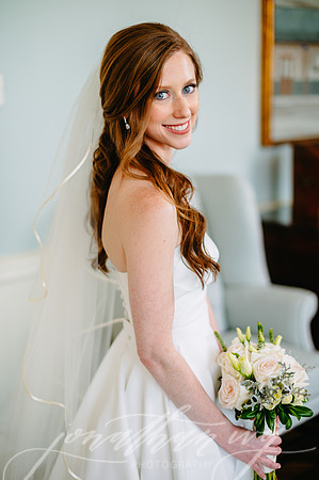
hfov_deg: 26.9
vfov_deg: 39.6
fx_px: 666
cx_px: 160
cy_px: 240
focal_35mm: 50
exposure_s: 1/200
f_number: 2
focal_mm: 50
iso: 250
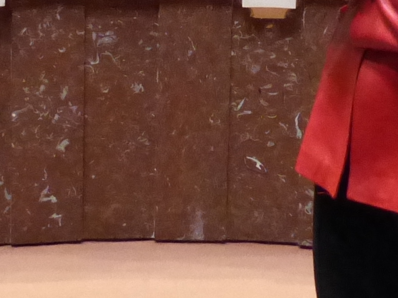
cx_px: 199
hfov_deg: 12.6
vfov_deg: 9.3
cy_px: -87
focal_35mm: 157
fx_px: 1805
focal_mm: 5.7
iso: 800
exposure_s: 1/40
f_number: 2.8
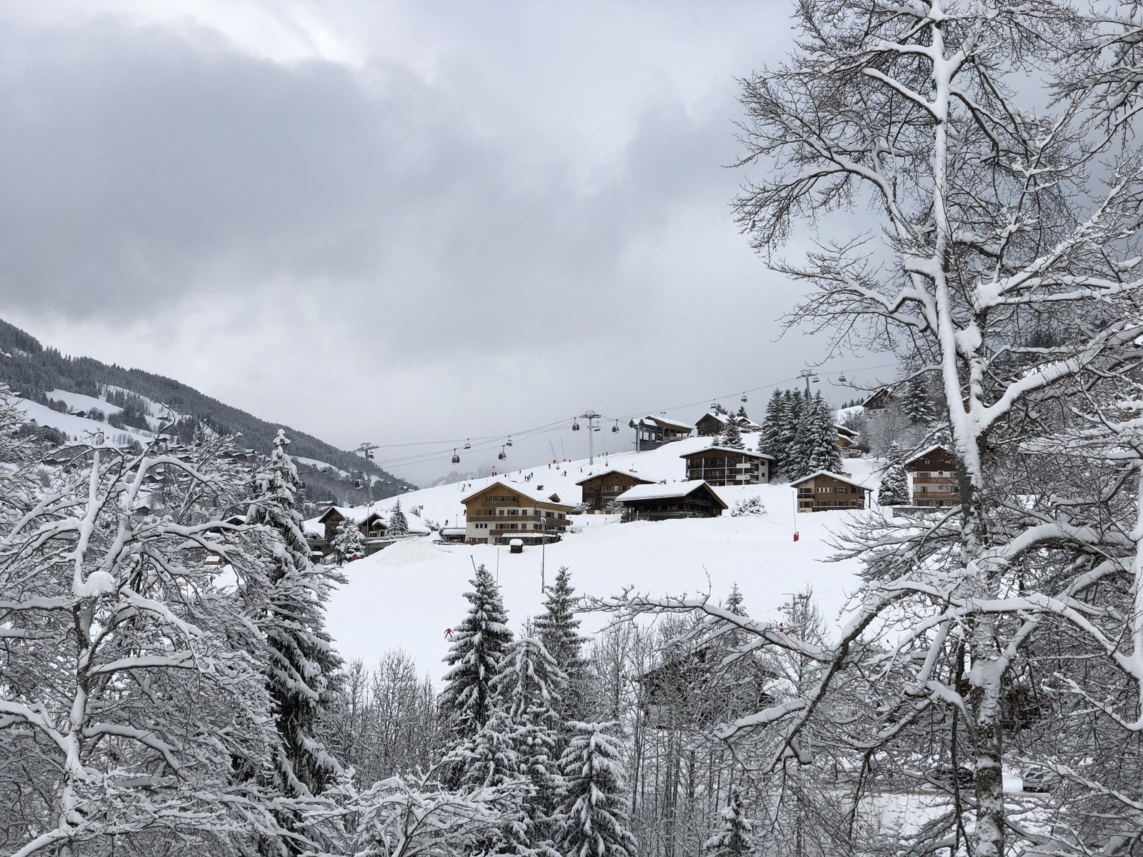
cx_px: 572
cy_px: 428
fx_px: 1717
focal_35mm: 52
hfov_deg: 36.8
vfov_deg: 28.0
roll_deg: -0.9
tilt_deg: +8.9
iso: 16
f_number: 2.4
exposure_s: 1/1116
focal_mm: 6
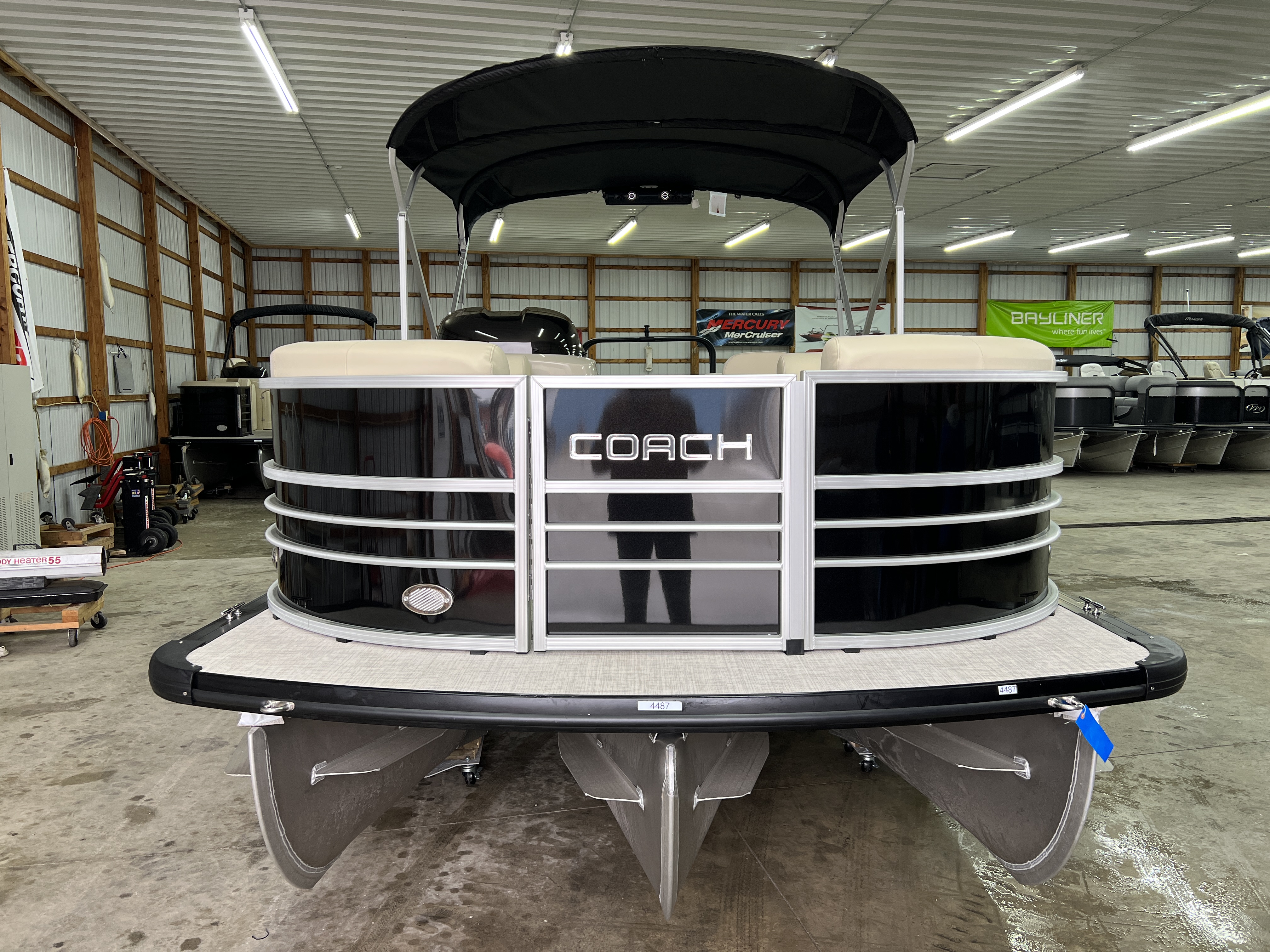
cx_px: 635
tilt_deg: -6.5
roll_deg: +0.5
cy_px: 476
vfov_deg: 53.1
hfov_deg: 67.3
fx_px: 954
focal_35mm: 26
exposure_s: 1/120
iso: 100
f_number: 1.5
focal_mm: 5.7
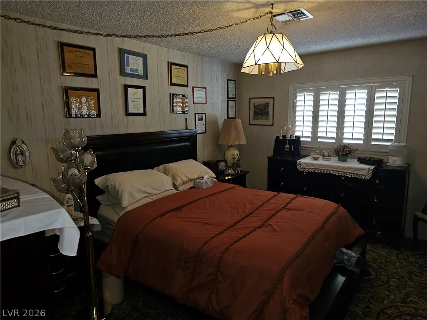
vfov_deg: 58.9
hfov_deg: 73.9
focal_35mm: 23
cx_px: 214
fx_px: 284
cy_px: 160
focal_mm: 6.3
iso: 125
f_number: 1.7
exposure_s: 1/15
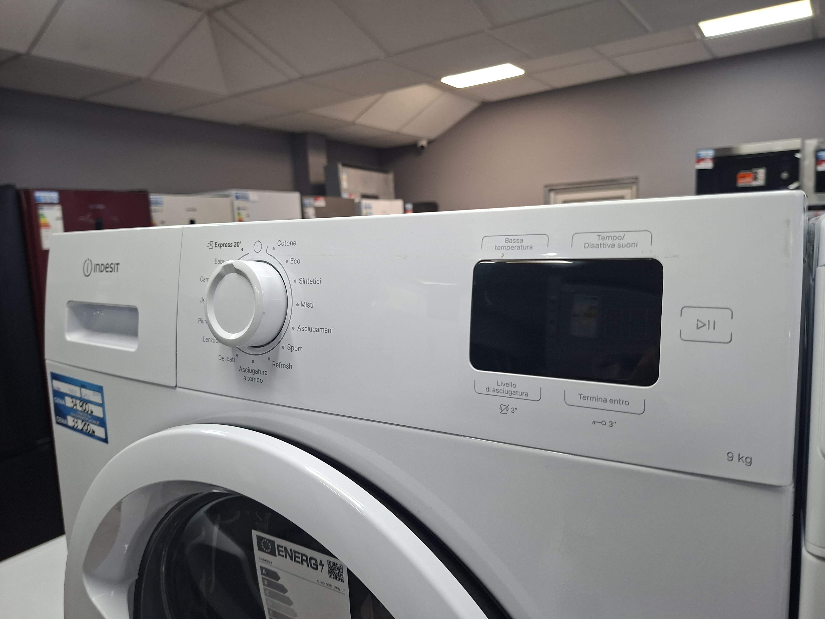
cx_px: 412
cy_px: 310
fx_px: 548
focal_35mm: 23
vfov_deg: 58.9
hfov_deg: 73.9
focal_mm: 5.54
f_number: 1.8
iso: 250
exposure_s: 1/100
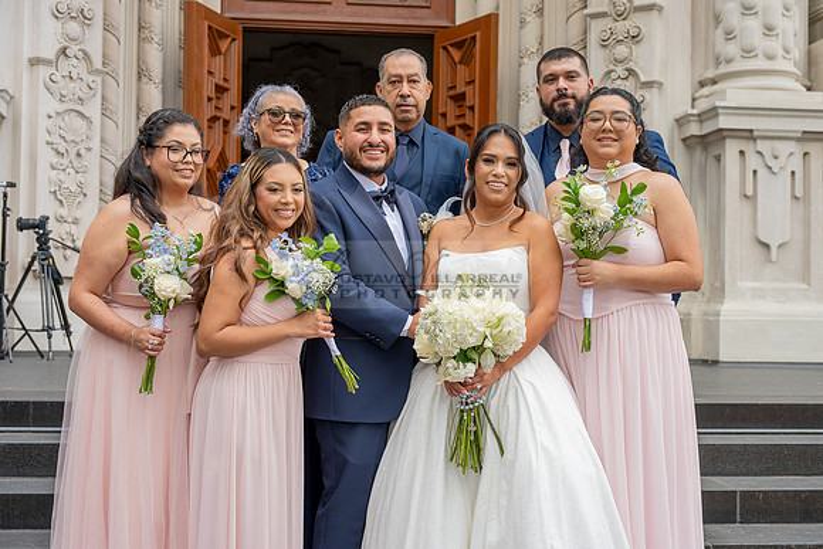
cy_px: 274
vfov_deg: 24.2
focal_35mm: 56
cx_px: 412
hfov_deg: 35.6
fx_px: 1280
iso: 250
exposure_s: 1/250
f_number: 5
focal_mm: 56
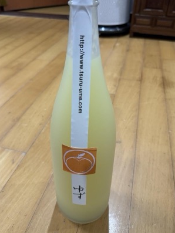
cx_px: 85
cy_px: 104
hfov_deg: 48.2
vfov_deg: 61.5
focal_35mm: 29
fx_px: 195
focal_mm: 6.76
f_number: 1.78
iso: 500
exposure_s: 1/60
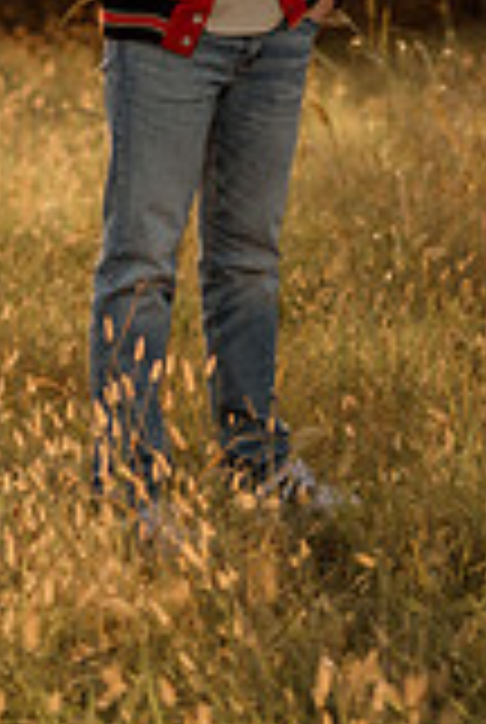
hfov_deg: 6.6
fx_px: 4214
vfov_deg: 9.7
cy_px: -139
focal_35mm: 209
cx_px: 144
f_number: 1.8
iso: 250
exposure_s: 1/1000
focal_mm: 50
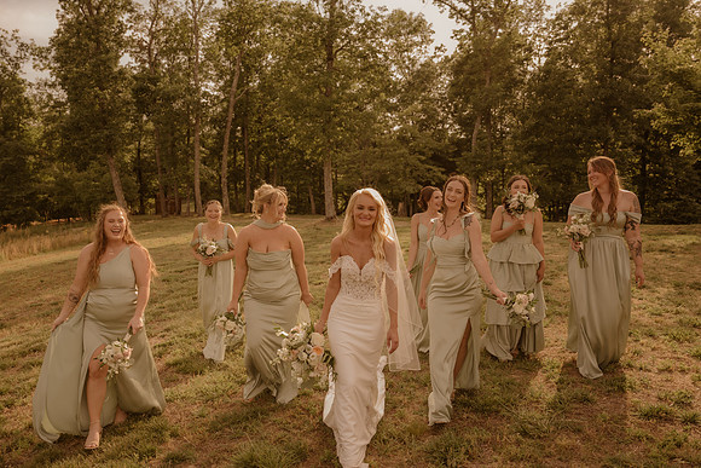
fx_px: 558
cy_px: 234
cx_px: 350
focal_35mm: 29
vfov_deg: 45.5
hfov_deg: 64.2
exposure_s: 1/2000
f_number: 2.8
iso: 500
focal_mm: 28
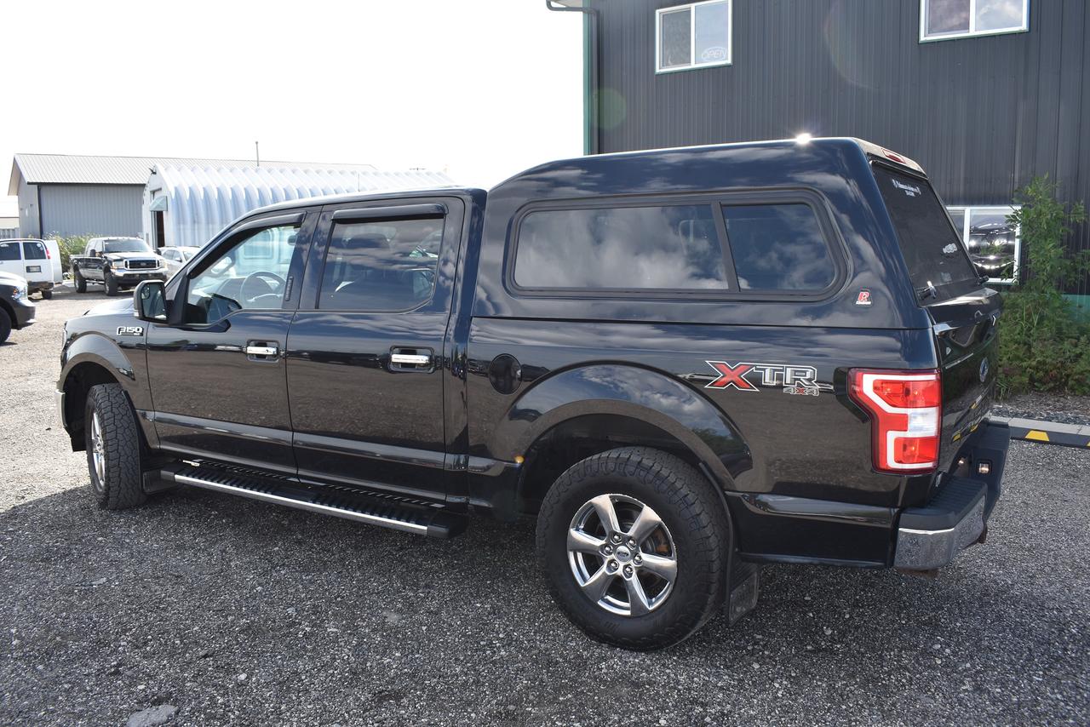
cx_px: 545
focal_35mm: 30
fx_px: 908
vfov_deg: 43.6
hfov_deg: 61.9
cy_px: 364
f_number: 8
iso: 200
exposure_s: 1/250
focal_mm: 20
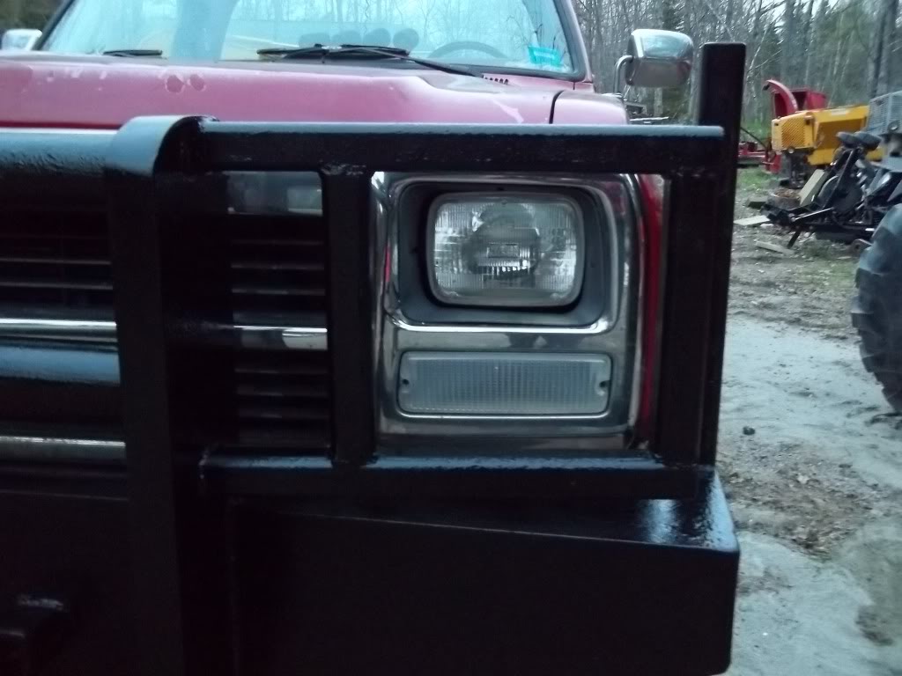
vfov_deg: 44.2
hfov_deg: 56.8
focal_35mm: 32
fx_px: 834
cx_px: 451
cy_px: 338
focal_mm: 5.7
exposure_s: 1/8
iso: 400
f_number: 2.9
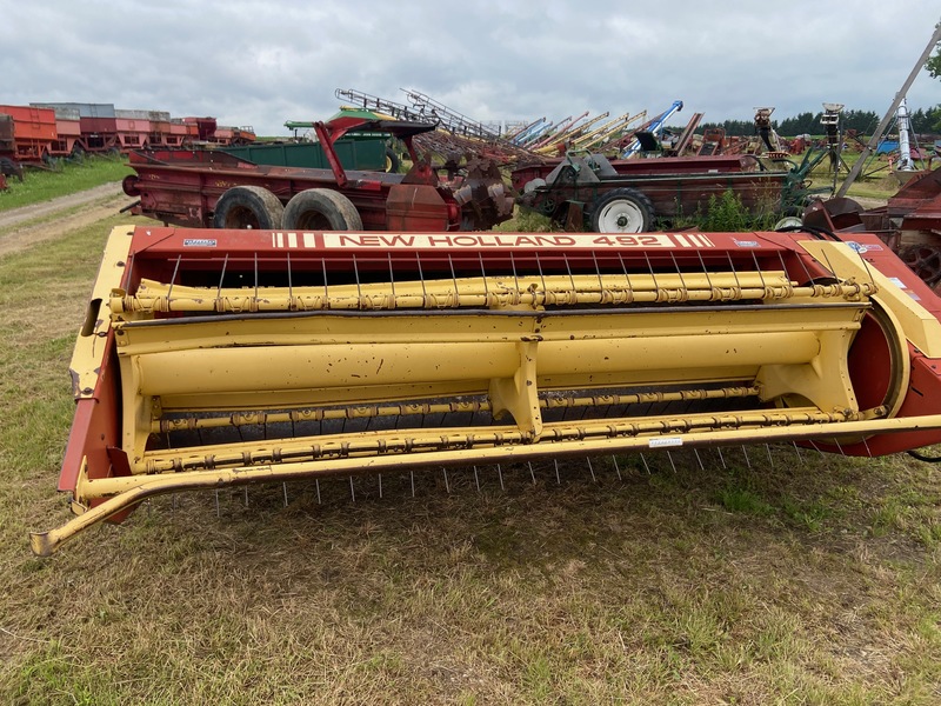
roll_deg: +1.2
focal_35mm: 26
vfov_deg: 53.1
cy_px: 353
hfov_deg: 67.3
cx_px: 470
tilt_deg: -17.5
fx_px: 707
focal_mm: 4.25
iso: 32
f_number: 1.8
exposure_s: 1/788
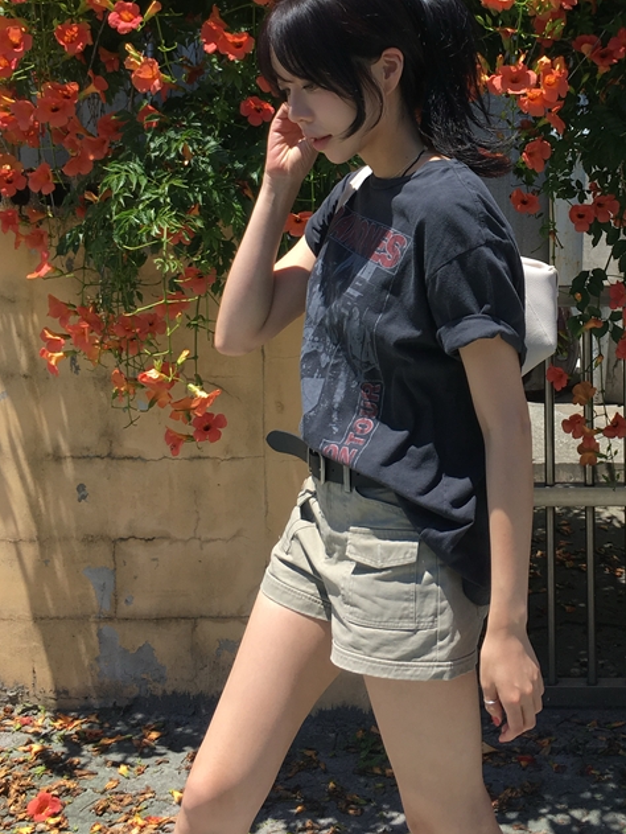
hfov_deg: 29.1
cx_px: 491
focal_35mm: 49
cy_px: 235
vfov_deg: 38.1
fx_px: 1180
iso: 25
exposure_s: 1/938
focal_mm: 4.15
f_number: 2.2
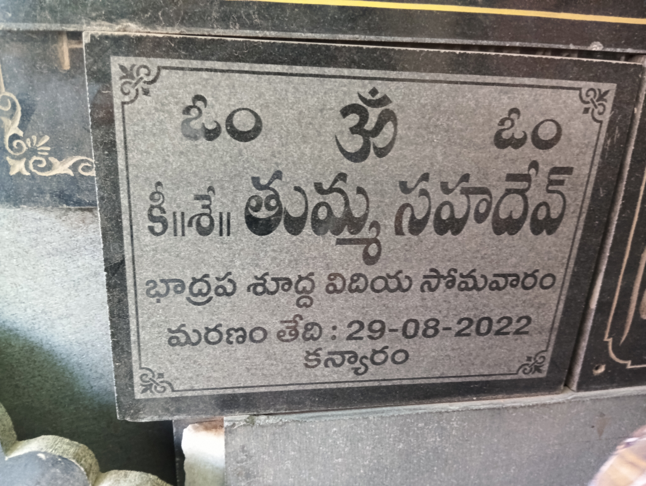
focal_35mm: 28
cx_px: 323
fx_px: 523
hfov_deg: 63.4
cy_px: 243
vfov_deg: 49.9
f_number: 1.8
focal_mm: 4.22
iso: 1566
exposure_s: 1/25
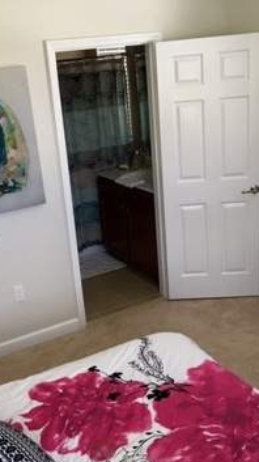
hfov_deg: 27.6
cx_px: 116
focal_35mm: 43
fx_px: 526
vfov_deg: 47.4
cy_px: 234
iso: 25
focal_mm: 4.15
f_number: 2.2
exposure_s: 1/15
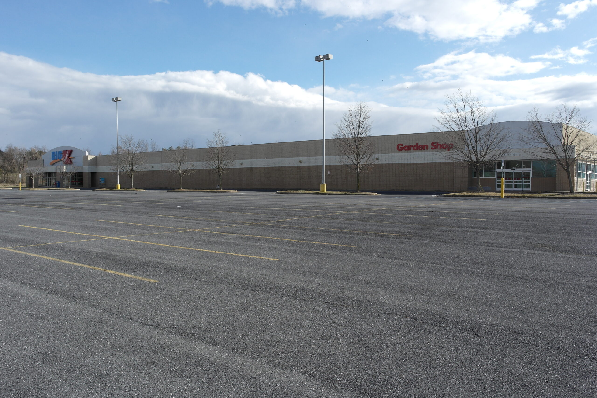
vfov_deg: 43.6
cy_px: 199
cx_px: 298
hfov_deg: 61.9
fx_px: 497
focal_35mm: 30
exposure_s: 1/320
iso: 100
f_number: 7.1
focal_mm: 20
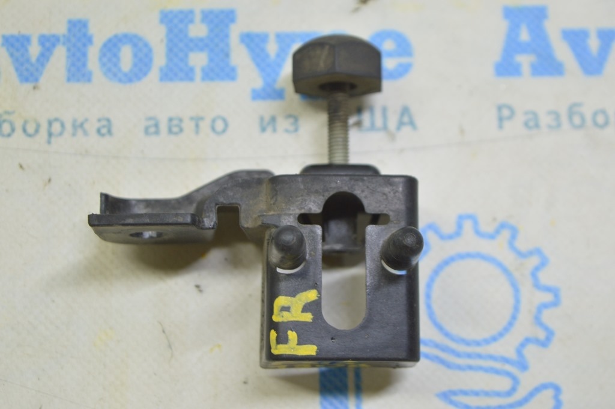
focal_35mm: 75
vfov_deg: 18.2
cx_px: 308
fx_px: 1280
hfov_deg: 27.0
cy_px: 204
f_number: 5.6
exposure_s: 1/20
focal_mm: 50
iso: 400
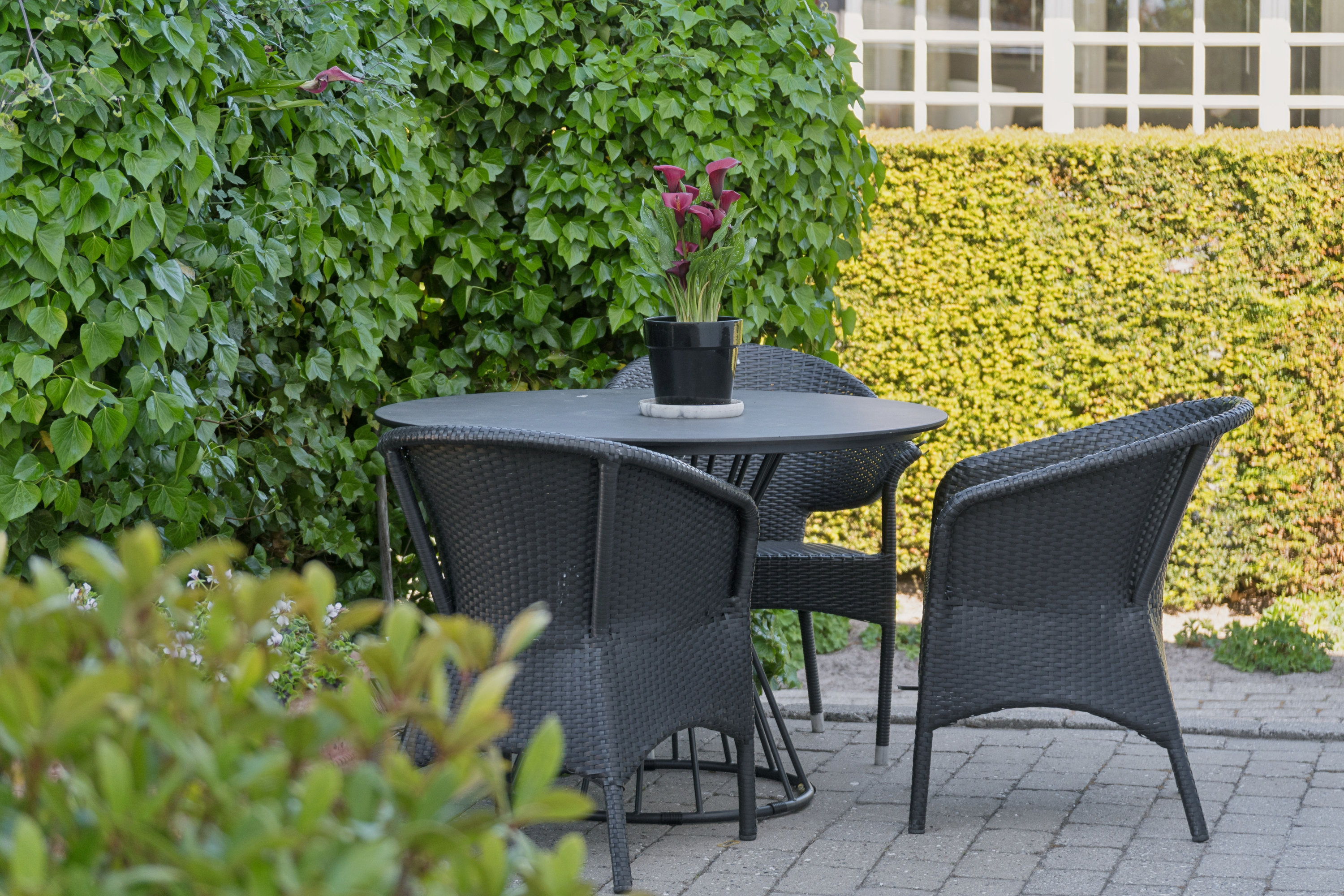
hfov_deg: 19.5
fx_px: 3920
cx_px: 672
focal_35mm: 105
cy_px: 448
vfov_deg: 13.0
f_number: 4
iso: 200
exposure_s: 1/200
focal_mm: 70
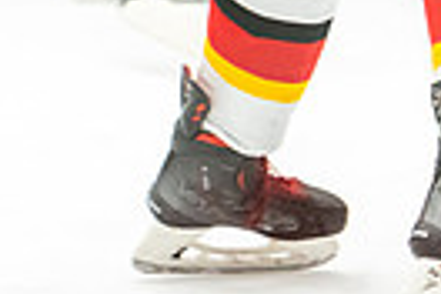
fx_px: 7729
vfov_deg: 2.2
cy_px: -460
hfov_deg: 3.3
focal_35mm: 631
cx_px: 137
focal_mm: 102
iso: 3200
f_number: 2.8
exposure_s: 1/640
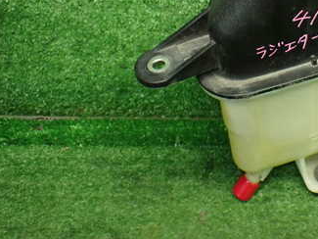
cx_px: 290
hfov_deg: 31.1
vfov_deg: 24.3
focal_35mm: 59
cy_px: 37
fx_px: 542
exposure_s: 1/125
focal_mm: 5.79
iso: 800
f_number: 2.4
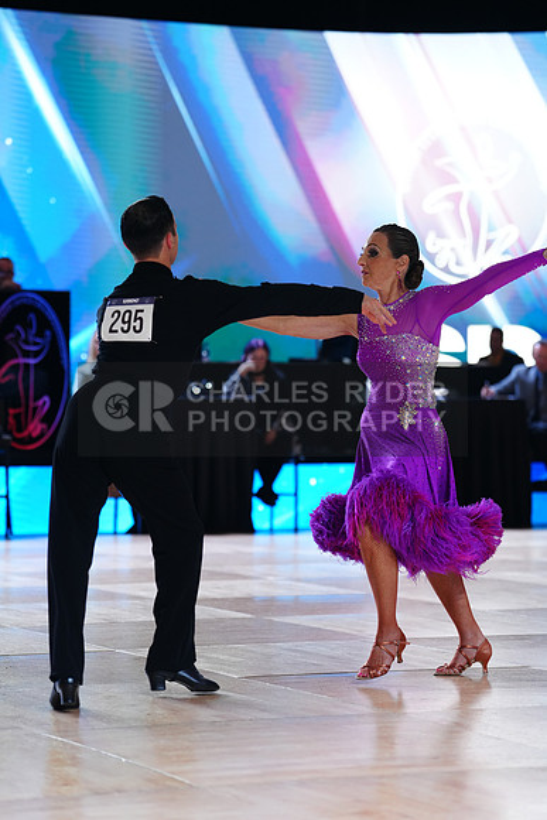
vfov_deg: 17.9
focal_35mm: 114
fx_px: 2596
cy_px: 410
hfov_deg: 12.0
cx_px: 274
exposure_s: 1/400
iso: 800
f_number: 2.8
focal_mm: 114
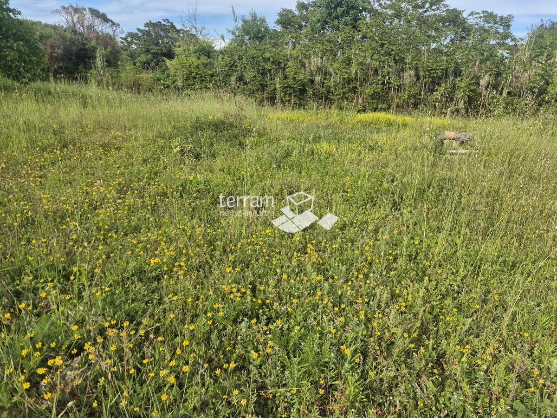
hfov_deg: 73.9
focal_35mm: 23
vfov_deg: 58.9
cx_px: 278
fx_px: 370
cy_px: 209
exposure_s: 1/974
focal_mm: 5.4
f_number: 1.8
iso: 25
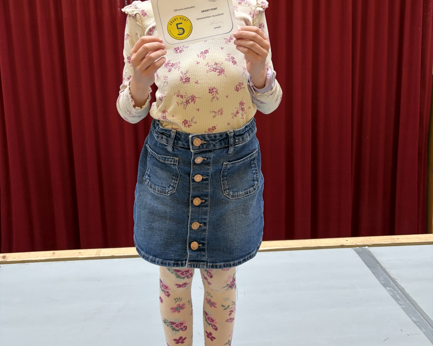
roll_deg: +1.2
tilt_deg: -8.0
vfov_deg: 42.8
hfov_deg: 52.8
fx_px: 436
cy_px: 118
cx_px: 216
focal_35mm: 34
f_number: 1.6
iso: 125
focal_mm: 5.96
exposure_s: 1/50
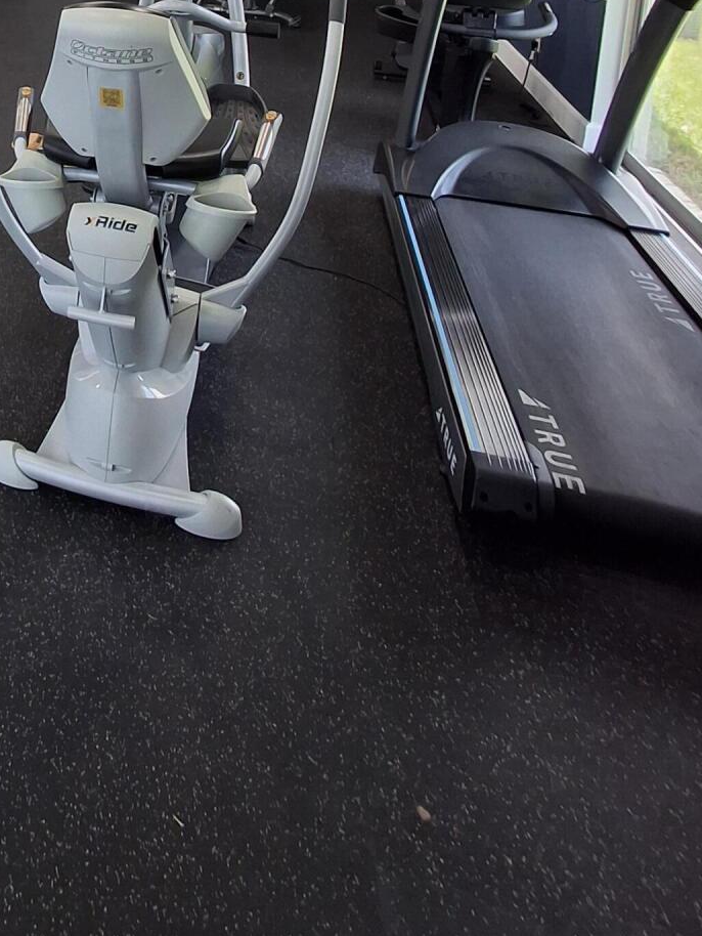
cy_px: -37
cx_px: -29
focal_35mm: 35
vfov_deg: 43.6
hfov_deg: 35.9
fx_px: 946
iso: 40
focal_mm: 1.64
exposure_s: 1/40
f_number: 2.2
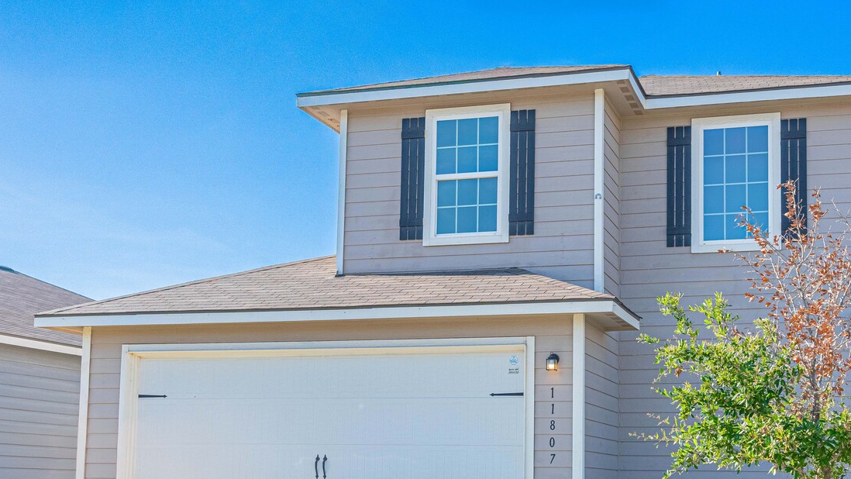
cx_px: 500
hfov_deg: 40.4
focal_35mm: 51
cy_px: 362
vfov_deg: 23.3
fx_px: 1151
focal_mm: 33
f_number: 9
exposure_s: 1/5000
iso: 800
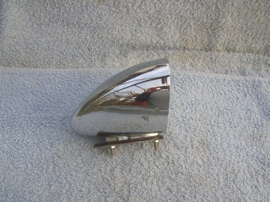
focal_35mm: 38
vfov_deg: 37.7
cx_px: 135
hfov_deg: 49.0
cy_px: 101
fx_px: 296
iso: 50
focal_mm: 7.8
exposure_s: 1/80
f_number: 5.7
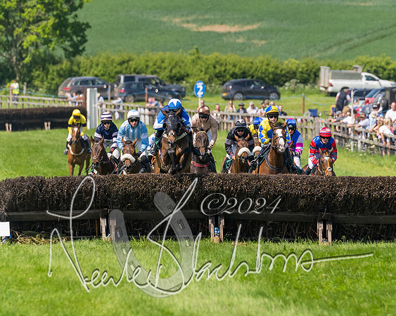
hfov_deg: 3.6
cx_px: 237
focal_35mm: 532
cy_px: 97
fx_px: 6239
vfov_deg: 2.9
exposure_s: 1/3200
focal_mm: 200
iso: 400
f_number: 4
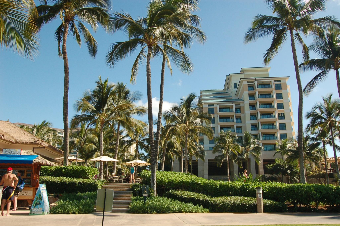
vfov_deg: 47.8
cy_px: 113
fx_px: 255
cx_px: 170
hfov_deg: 67.5
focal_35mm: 27
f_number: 9
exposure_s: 1/125
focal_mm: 18
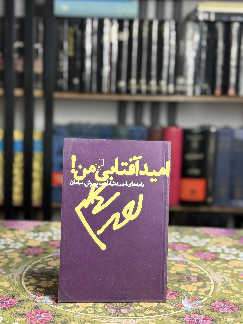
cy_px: 150
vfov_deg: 36.2
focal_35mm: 53
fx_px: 496
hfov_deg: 27.5
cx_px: 115
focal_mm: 6.76
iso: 200
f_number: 1.78
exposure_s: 1/100
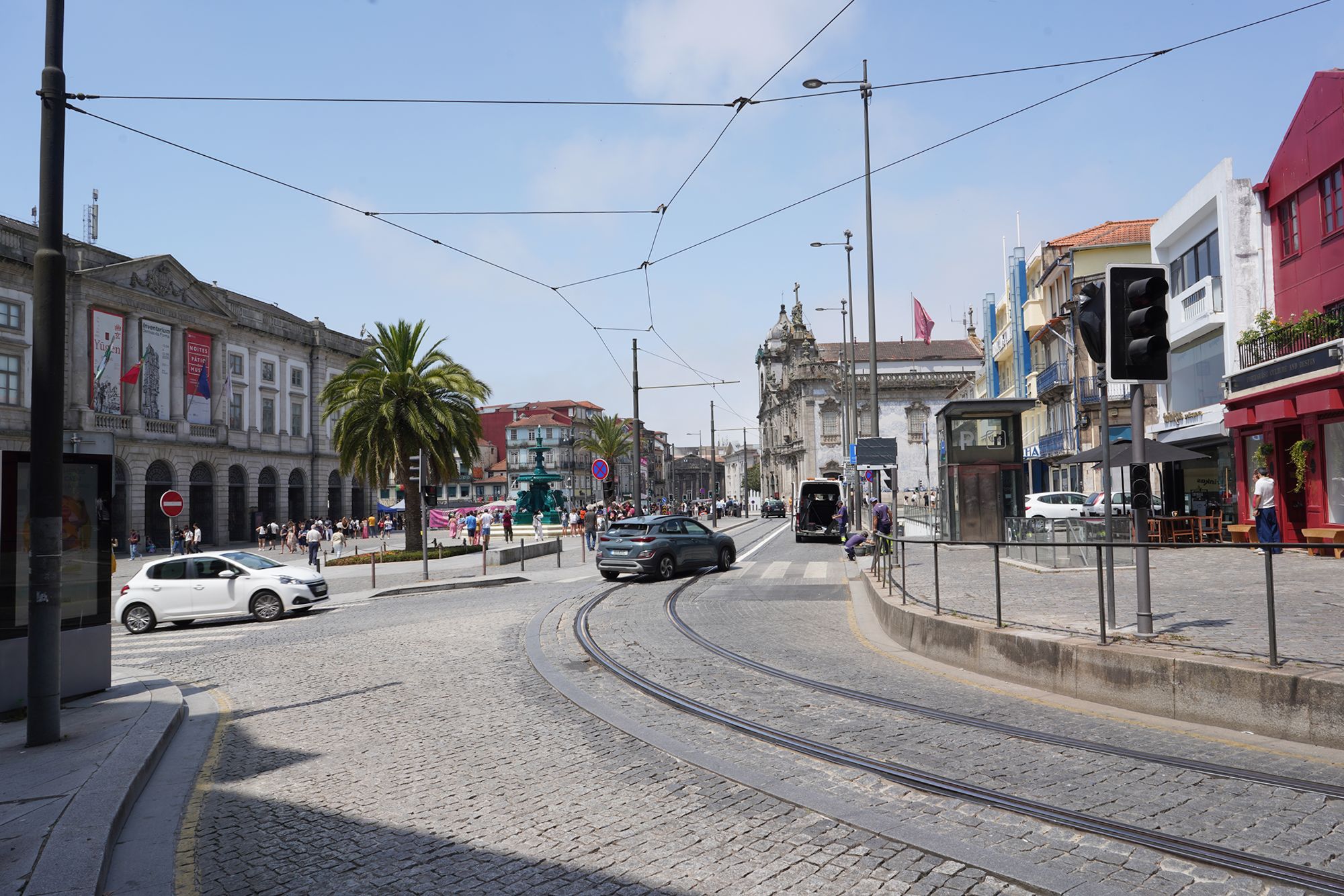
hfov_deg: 73.7
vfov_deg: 53.1
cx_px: 672
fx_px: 896
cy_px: 448
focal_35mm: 24
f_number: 14
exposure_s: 1/100
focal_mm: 24
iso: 100
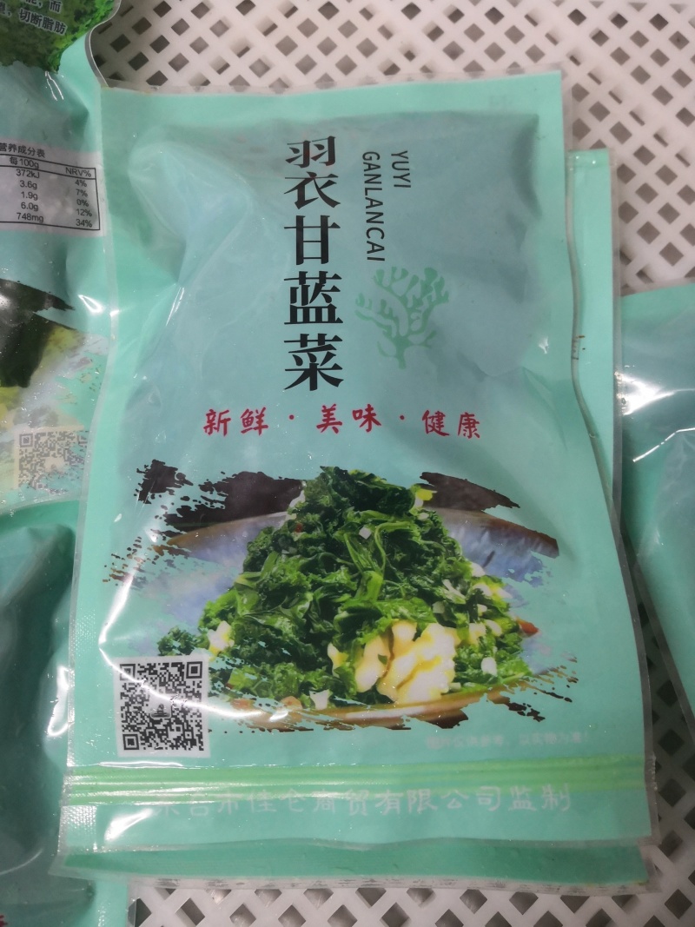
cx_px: 348
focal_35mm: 27
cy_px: 464
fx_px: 723
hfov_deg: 51.3
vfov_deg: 65.3
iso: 250
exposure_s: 1/33.3
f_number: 1.6
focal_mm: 3.95
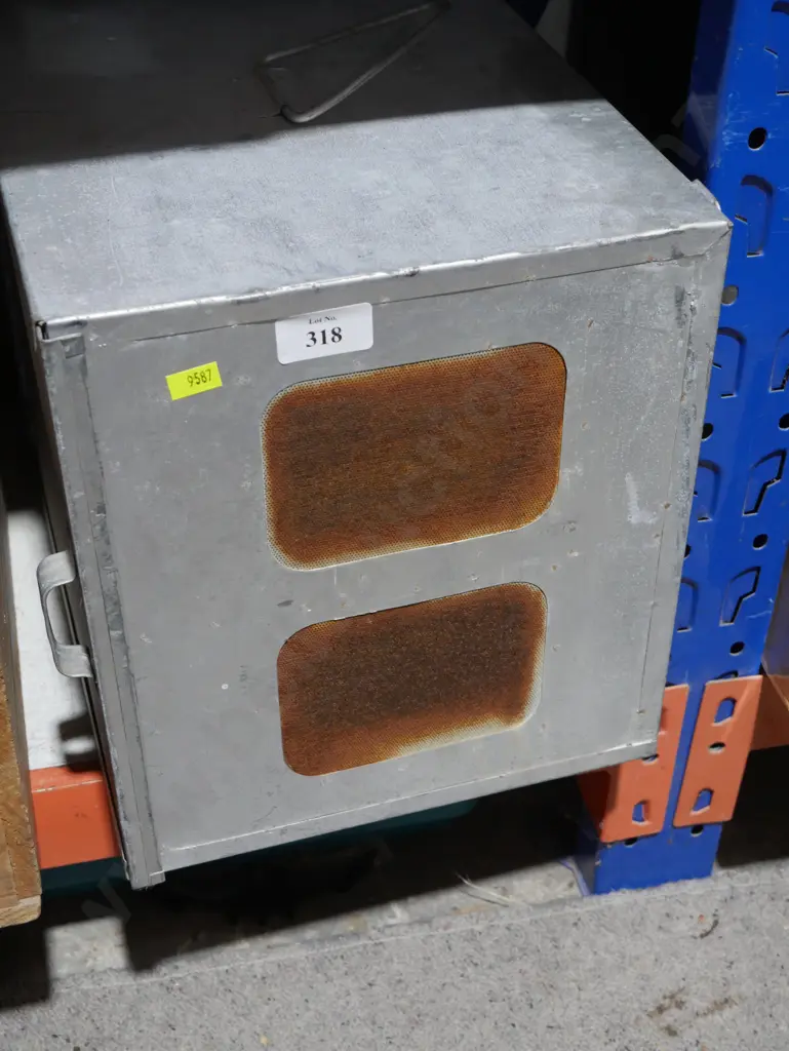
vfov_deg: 38.2
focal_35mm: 50
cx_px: 394
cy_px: 526
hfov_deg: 29.1
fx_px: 1518
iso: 800
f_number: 5.3
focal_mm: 25
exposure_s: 1/60
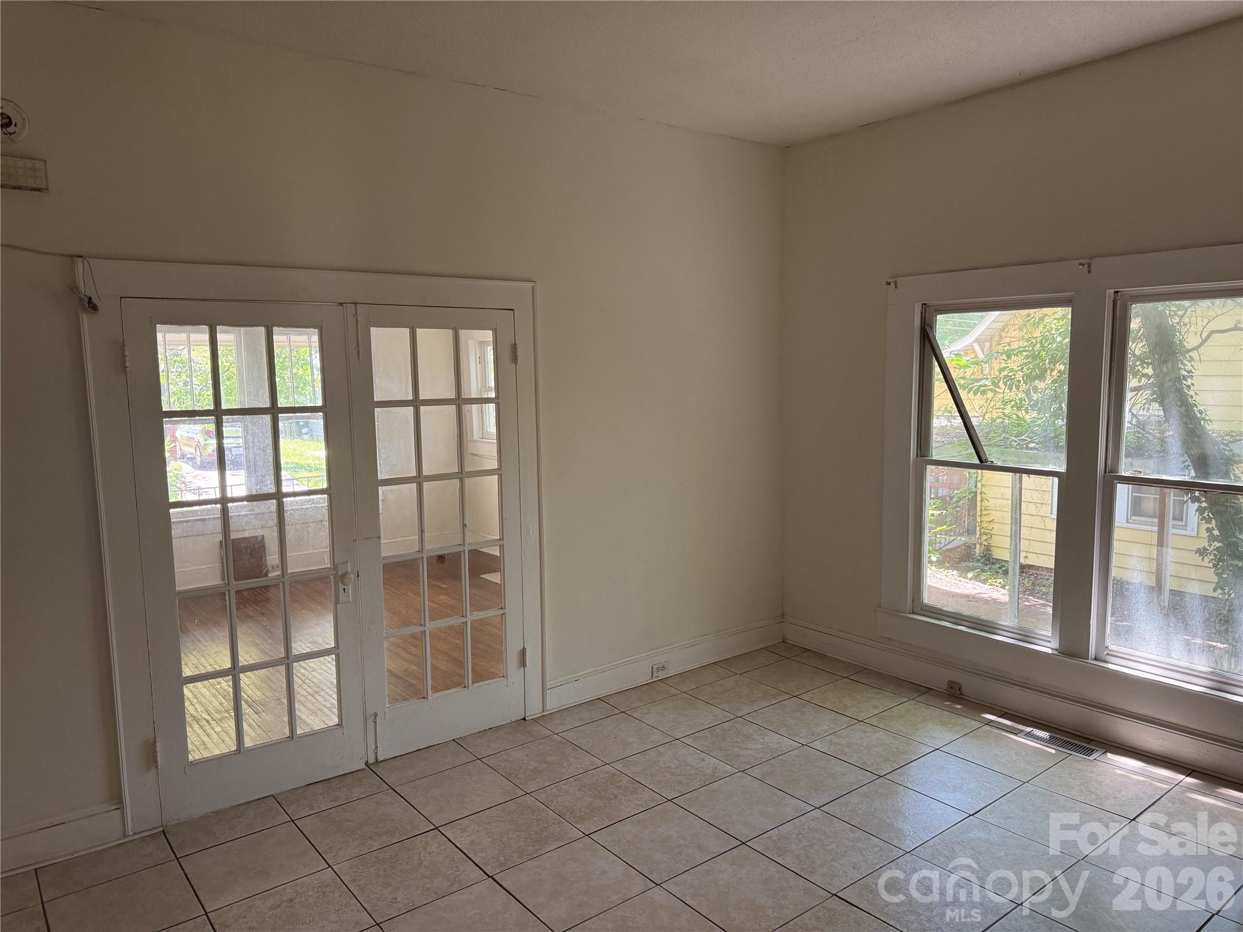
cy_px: 466
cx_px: 622
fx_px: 862
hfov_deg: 71.6
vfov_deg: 56.8
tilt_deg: -6.0
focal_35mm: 24
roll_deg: +1.3
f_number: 1.78
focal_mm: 6.76
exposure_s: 1/110
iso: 200
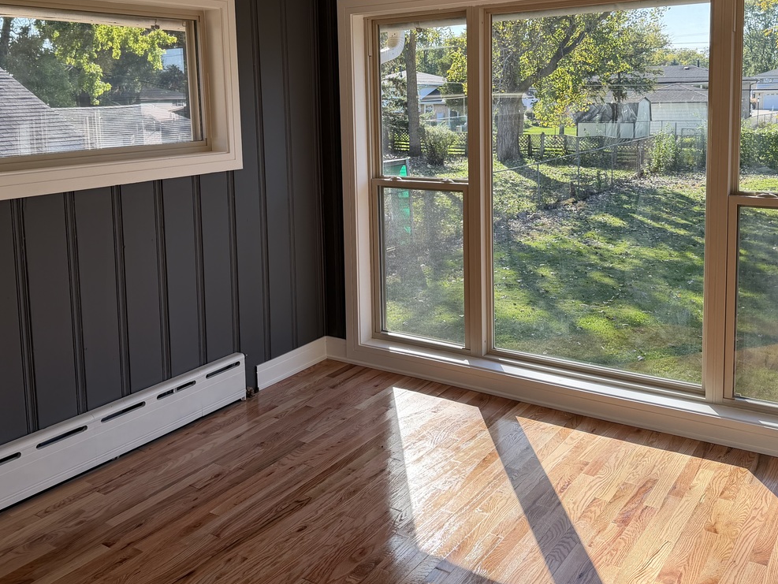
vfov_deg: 40.1
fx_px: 787
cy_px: 180
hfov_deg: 52.6
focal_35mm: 35
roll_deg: +1.9
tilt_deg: -6.1
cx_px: 366
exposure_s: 1/677
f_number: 1.78
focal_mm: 6.76
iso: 100
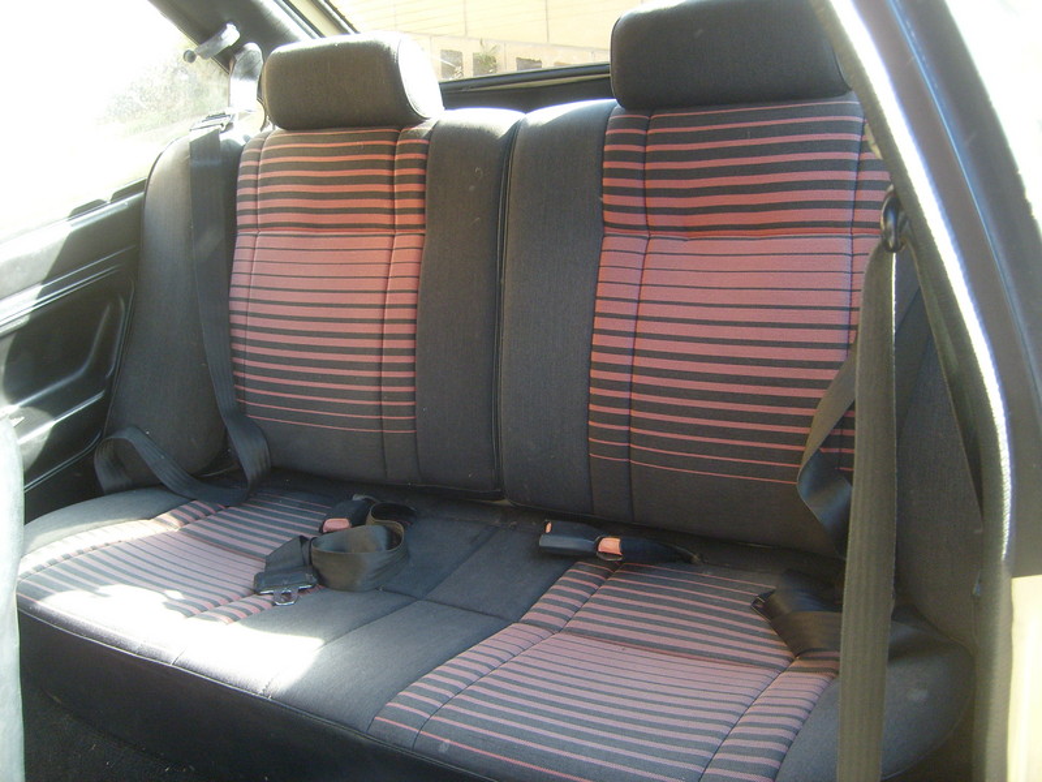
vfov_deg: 40.7
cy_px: 391
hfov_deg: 52.6
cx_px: 521
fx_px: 1054
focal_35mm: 35
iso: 80
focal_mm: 5.8
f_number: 2.8
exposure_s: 1/60
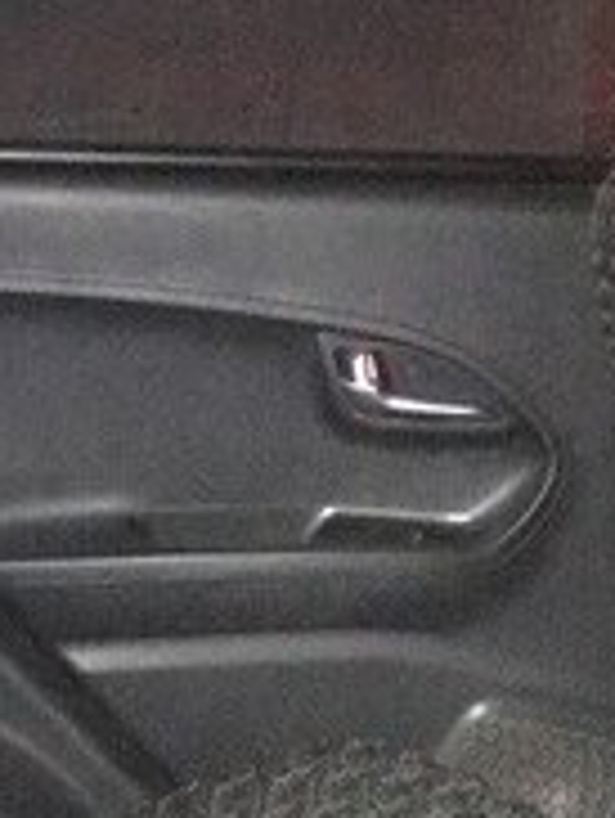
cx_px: 543
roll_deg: +0.3
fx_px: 1867
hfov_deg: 18.4
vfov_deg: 22.3
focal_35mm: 79
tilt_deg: -33.6
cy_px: 1043
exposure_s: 1/17
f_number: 2.2
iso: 1250
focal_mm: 4.15
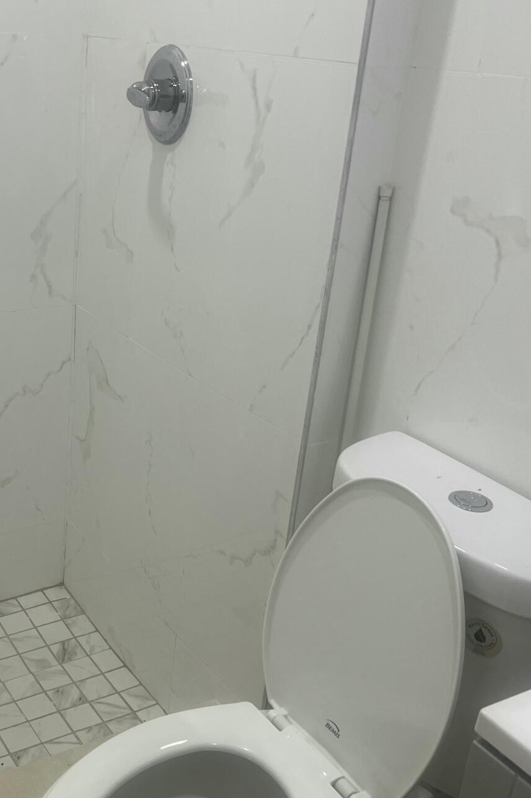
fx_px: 930
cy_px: 433
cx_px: 118
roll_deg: -3.4
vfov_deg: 46.4
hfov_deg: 31.2
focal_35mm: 42
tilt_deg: -24.3
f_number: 1.5
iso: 80
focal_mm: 5.7
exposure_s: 1/120
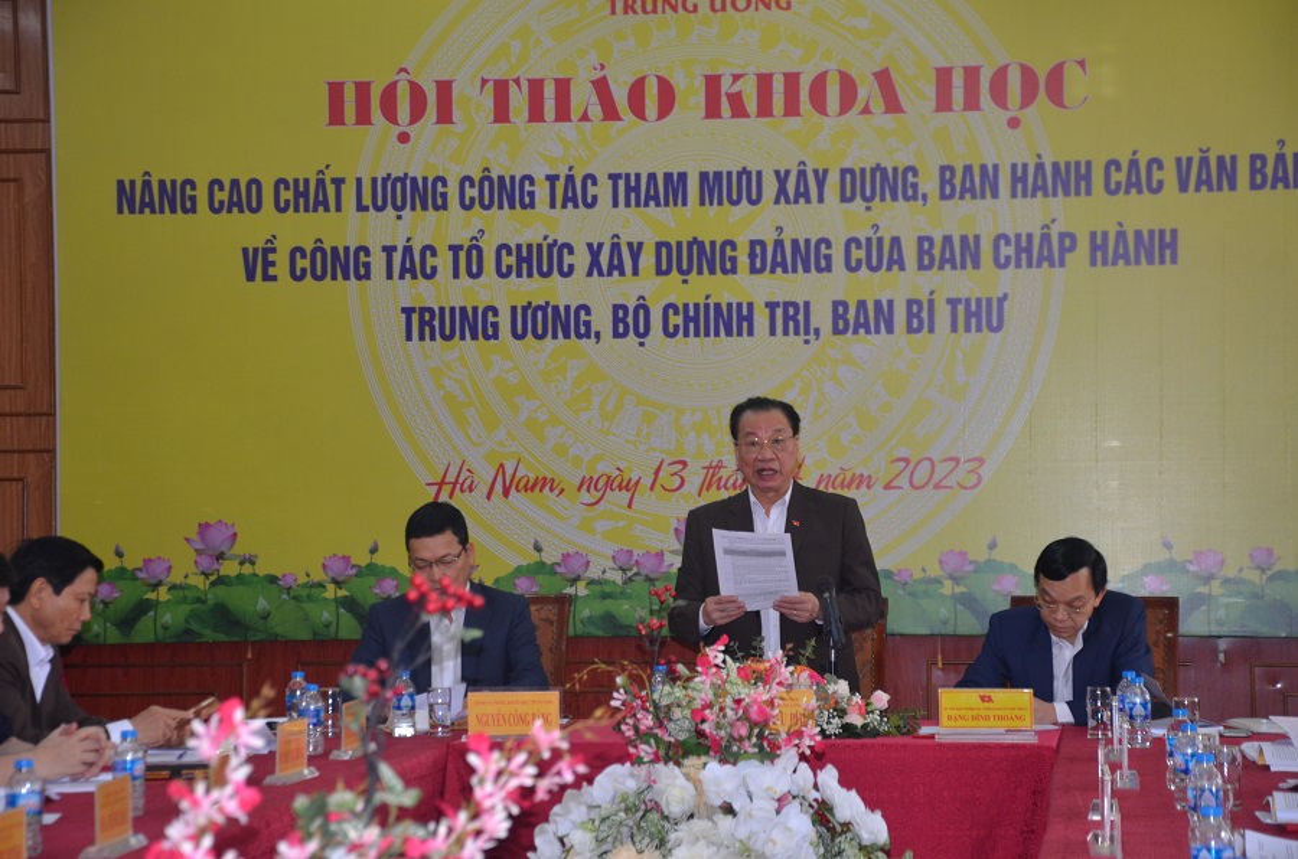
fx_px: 3346
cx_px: 649
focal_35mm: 93
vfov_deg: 14.6
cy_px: 430
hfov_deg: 22.0
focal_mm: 62
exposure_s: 1/60
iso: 640
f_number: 5.3
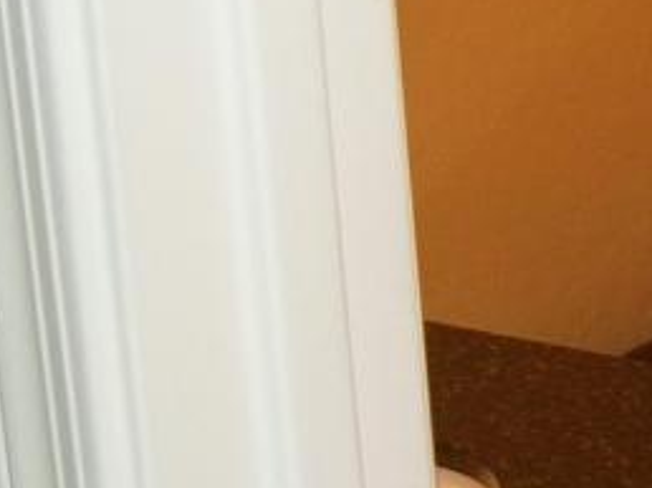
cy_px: 210
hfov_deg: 12.5
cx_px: 1198
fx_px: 2691
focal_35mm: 143
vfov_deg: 10.4
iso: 160
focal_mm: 6.5
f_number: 3.1
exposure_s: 1/30
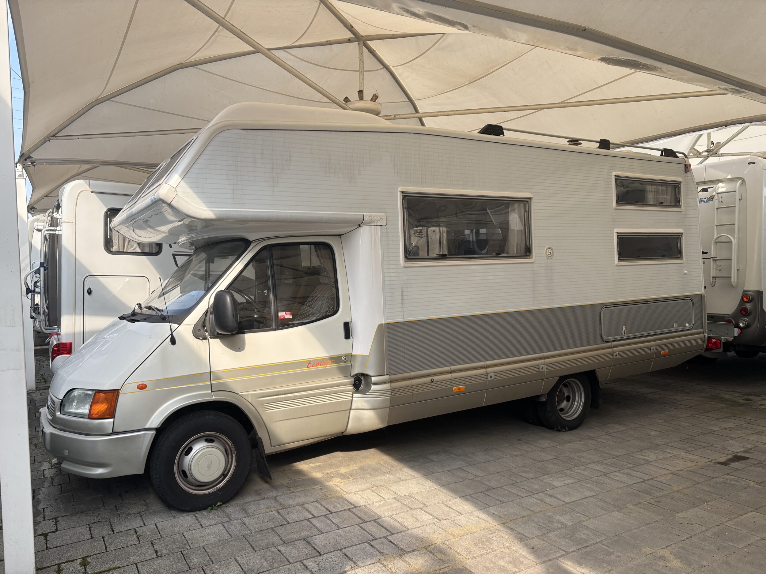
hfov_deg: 67.3
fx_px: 575
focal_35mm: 26
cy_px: 287
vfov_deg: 53.1
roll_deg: +1.0
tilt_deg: -2.0
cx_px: 383
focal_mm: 5.96
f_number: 1.6
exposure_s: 1/608
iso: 50
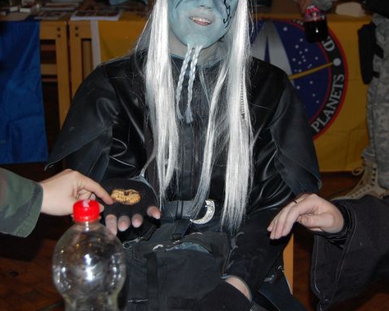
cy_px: 96
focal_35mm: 76
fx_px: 875
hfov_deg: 25.1
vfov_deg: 20.1
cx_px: 181
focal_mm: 32
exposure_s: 1/60
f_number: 4.5
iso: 400
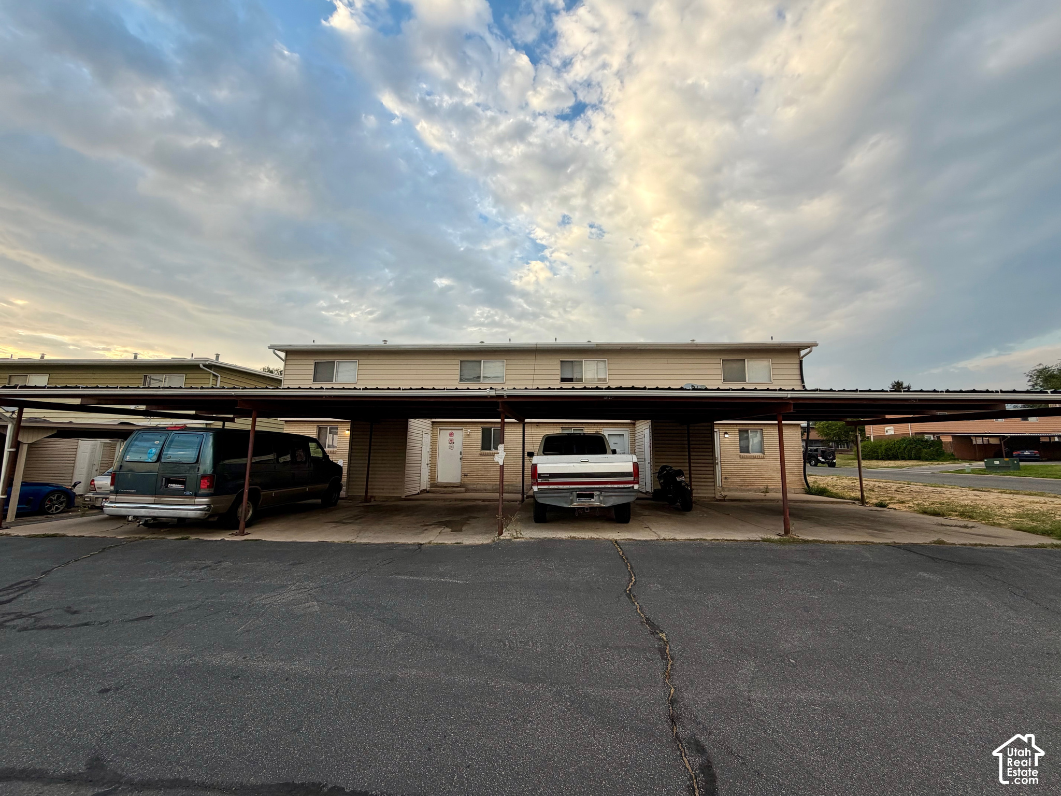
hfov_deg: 102.1
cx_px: 530
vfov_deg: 85.7
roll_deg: -0.7
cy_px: 398
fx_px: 429
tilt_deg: +7.6
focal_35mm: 14
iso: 50
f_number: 2.2
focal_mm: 2.22
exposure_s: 1/344
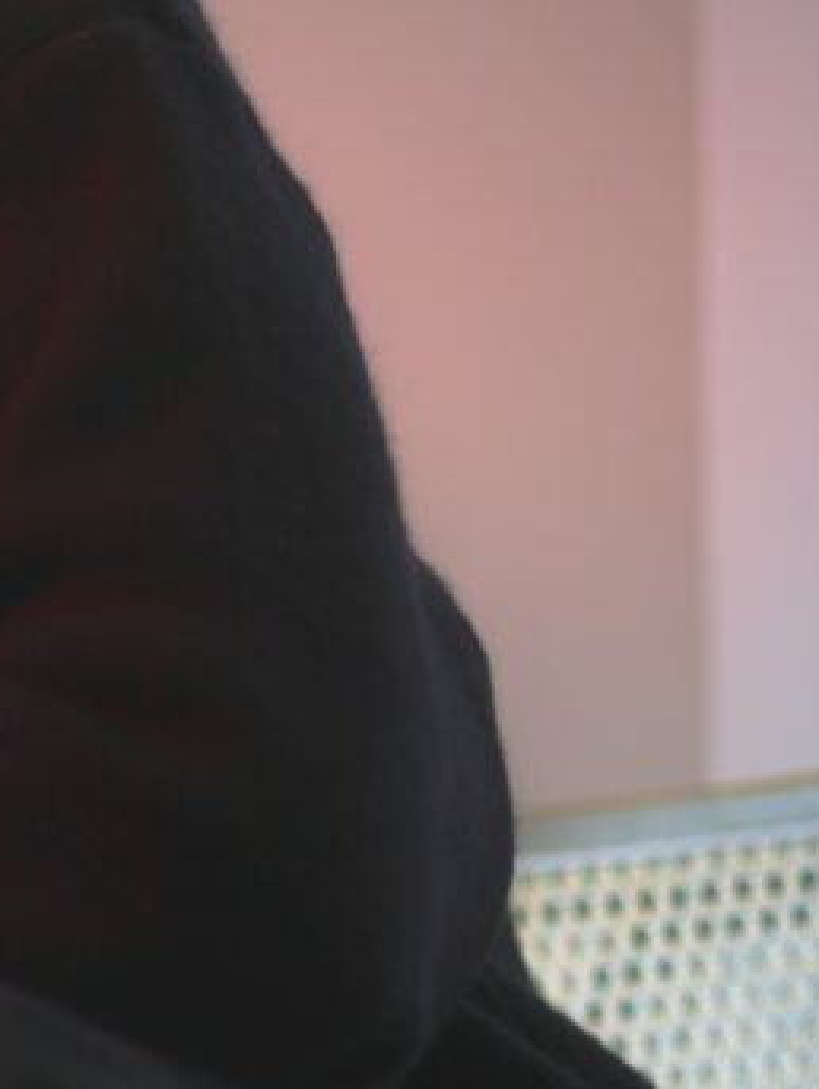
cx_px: -16
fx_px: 6172
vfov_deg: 9.9
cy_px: 1305
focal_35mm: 196
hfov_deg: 7.6
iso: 250
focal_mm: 50
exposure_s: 1/125
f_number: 1.8
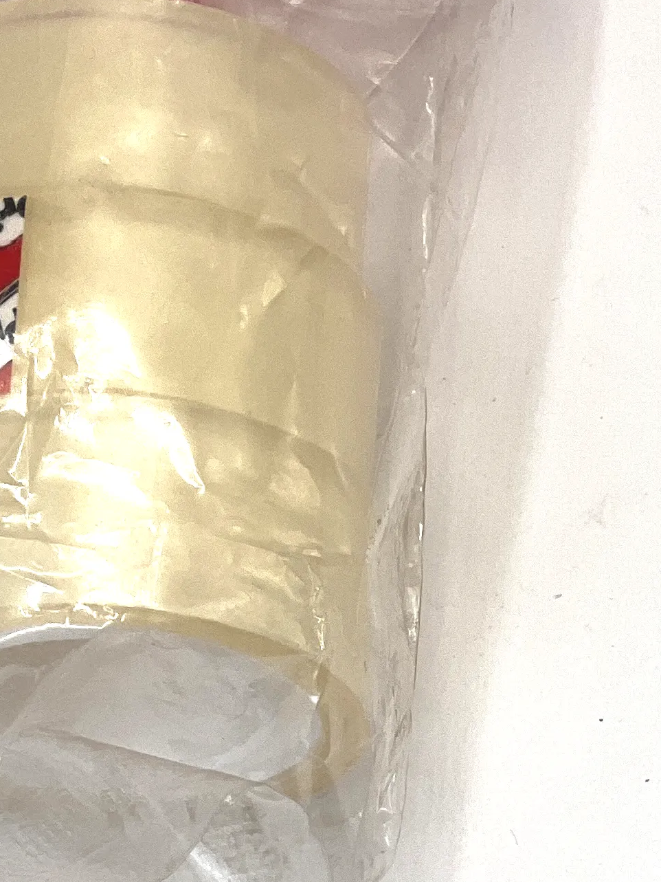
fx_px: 6162
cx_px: 109
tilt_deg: -63.6
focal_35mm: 242
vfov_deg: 8.1
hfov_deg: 6.1
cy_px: -246
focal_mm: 9
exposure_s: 1/240
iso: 32
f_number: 2.8
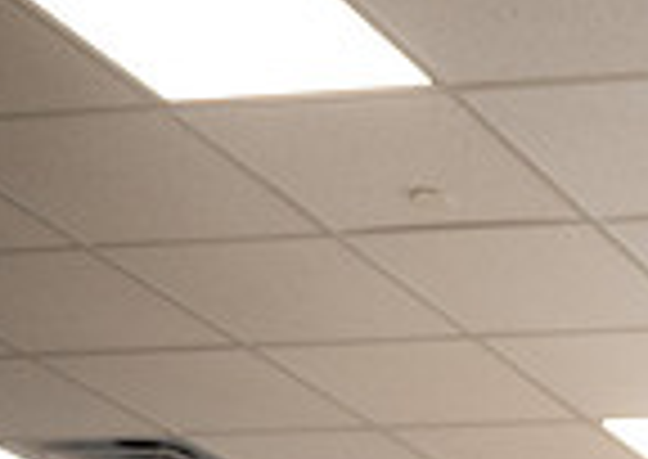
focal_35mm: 133
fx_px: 2441
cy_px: 736
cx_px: 1301
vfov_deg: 10.3
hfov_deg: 13.1
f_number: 2.8
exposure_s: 1/320
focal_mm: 31.5
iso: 2000
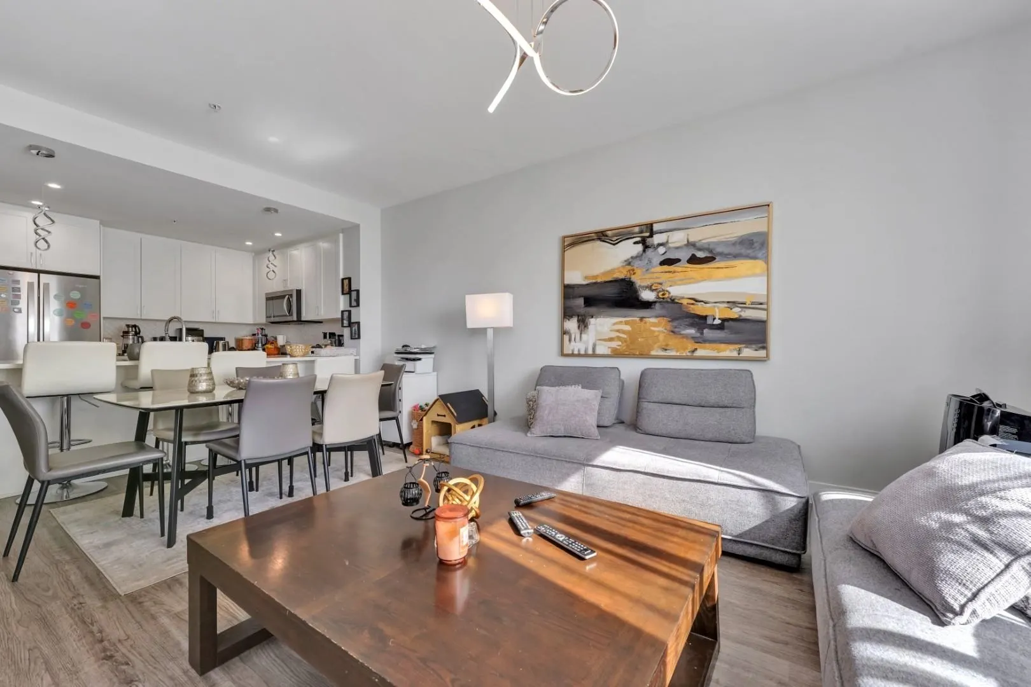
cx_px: 516
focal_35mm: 14
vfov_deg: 81.2
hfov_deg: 104.3
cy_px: 344
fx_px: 401
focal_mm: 14
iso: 400
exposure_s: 1/50
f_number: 8
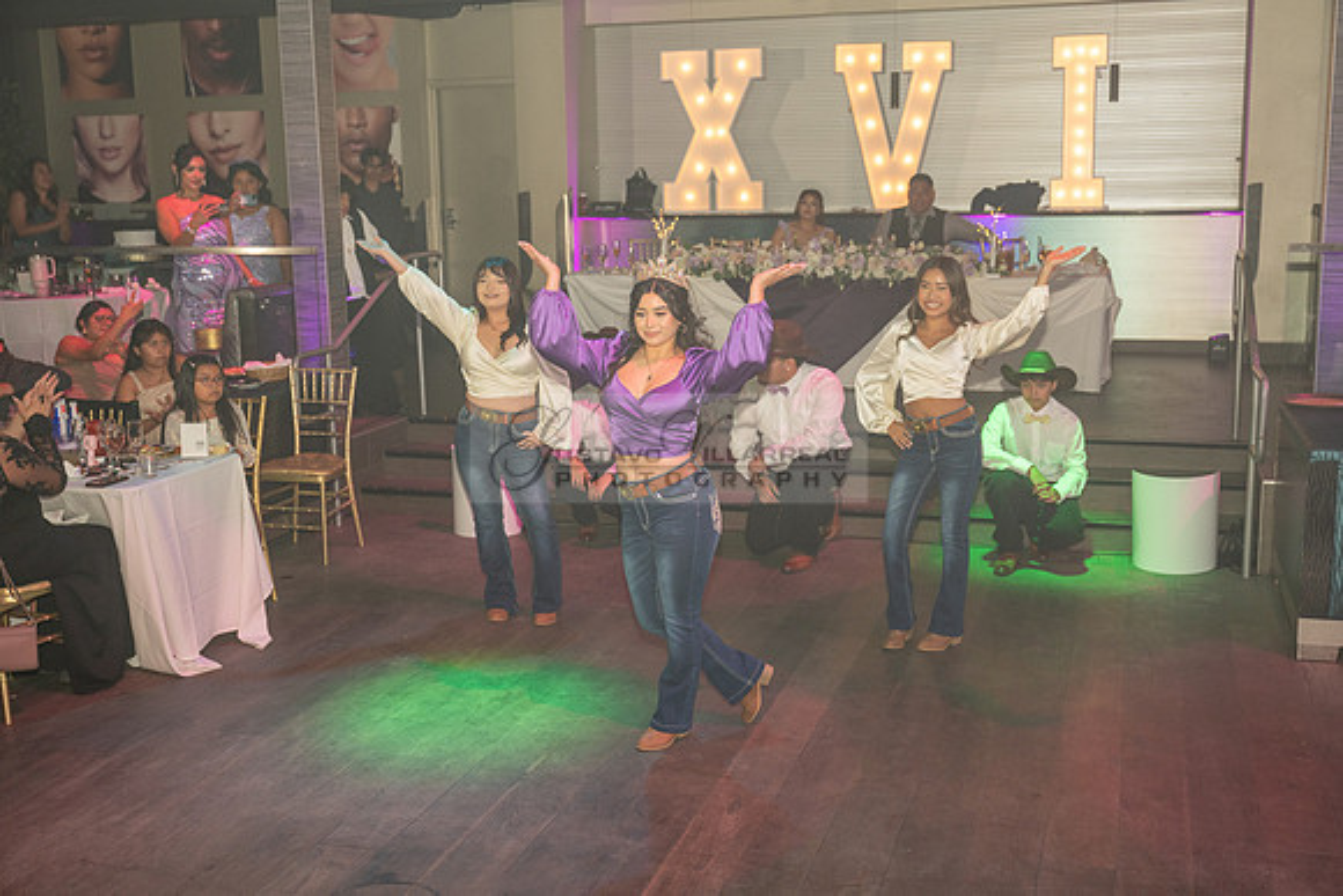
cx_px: 672
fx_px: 1493
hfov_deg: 48.4
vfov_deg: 33.4
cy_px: 448
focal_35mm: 40
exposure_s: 1/200
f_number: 4
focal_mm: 40
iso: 1000
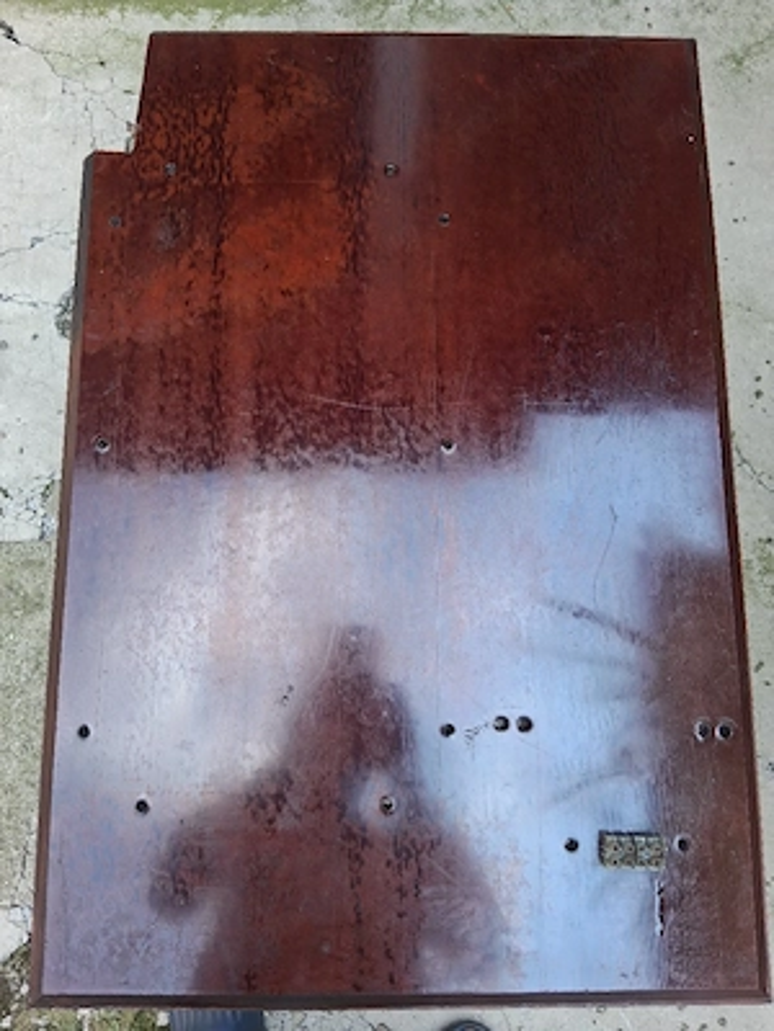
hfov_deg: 53.1
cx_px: 387
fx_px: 775
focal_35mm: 26
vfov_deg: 67.3
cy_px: 516
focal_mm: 3.98
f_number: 1.8
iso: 50
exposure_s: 1/100
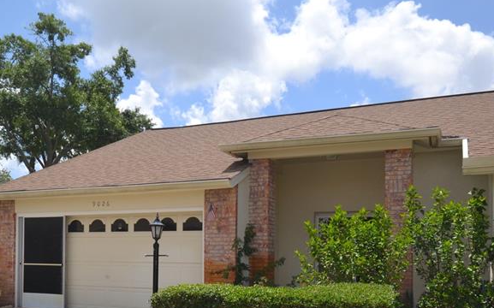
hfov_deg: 51.3
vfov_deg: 32.7
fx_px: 511
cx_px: 204
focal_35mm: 38
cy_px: 242
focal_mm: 14
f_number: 9
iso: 100
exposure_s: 1/200
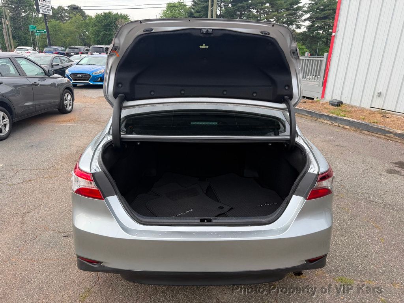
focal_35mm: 24
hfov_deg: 71.6
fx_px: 280
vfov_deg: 56.8
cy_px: 152
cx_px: 202
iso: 80
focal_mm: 6.76
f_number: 1.78
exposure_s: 1/467
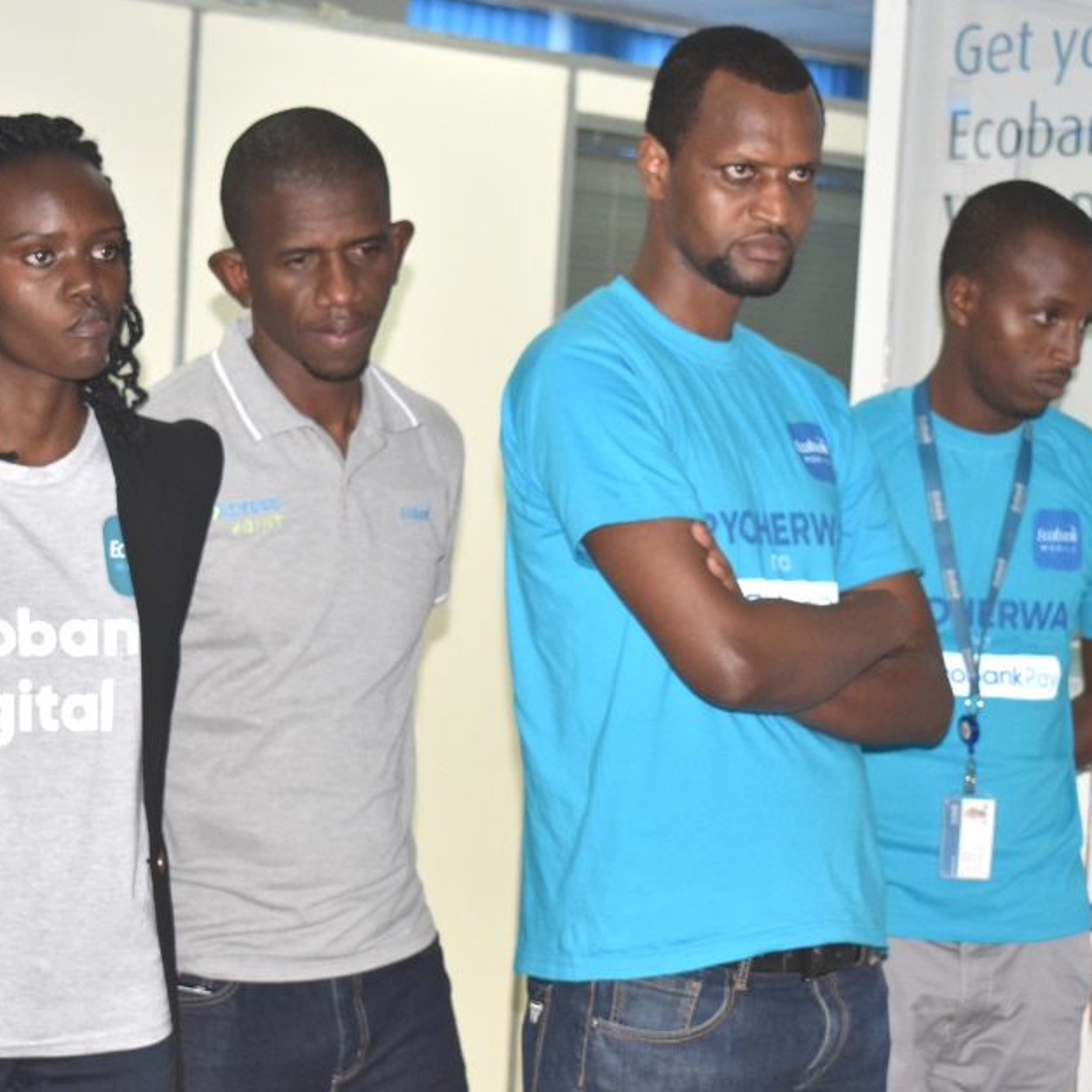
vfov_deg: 18.5
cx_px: 350
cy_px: 572
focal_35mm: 94
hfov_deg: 18.5
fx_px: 3344
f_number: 5.6
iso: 1000
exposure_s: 1/60
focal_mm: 45
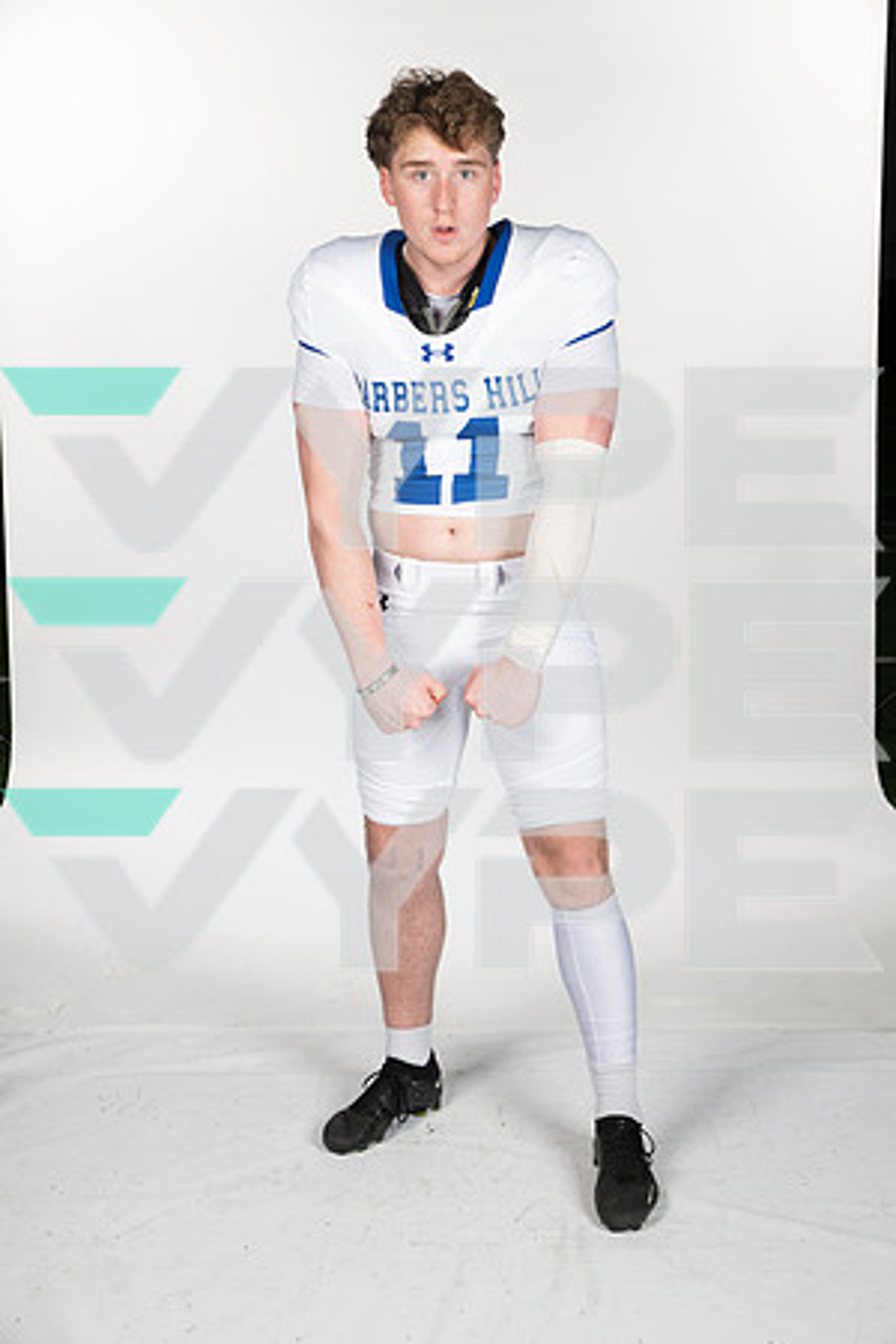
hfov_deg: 24.6
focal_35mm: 55
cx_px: 448
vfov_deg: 36.2
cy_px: 672
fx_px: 2053
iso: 250
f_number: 7.1
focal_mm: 55
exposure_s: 1/400
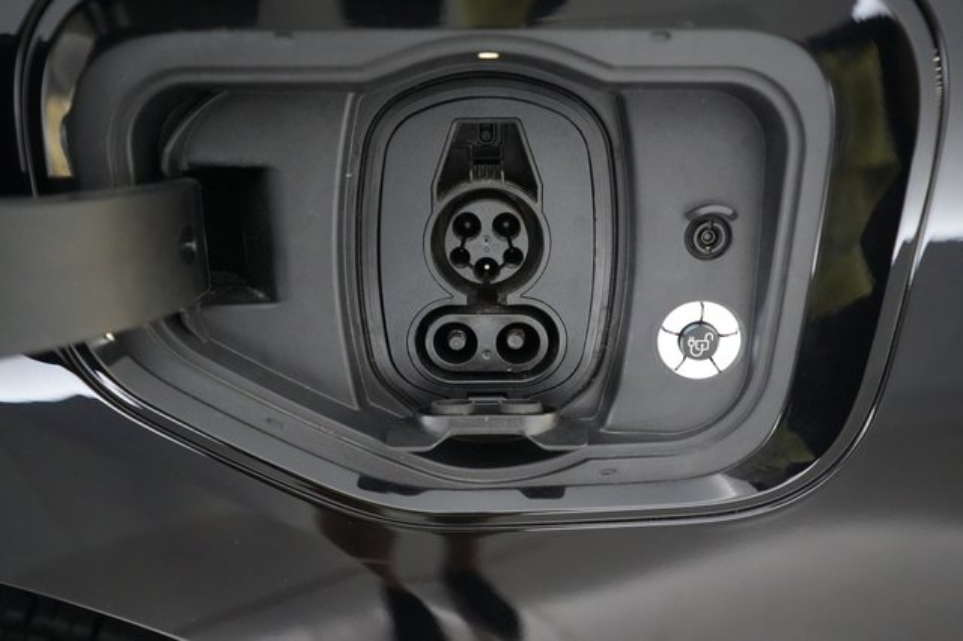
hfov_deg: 65.5
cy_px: 320
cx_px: 482
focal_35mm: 28
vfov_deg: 46.4
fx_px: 749
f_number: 2.8
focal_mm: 28
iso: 12800
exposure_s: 1/320
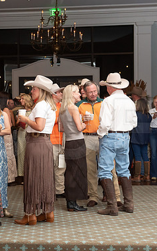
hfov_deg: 15.8
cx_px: -3
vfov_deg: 25.5
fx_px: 555
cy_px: 126
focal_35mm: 81
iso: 2500
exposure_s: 1/160
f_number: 6.3
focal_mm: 50
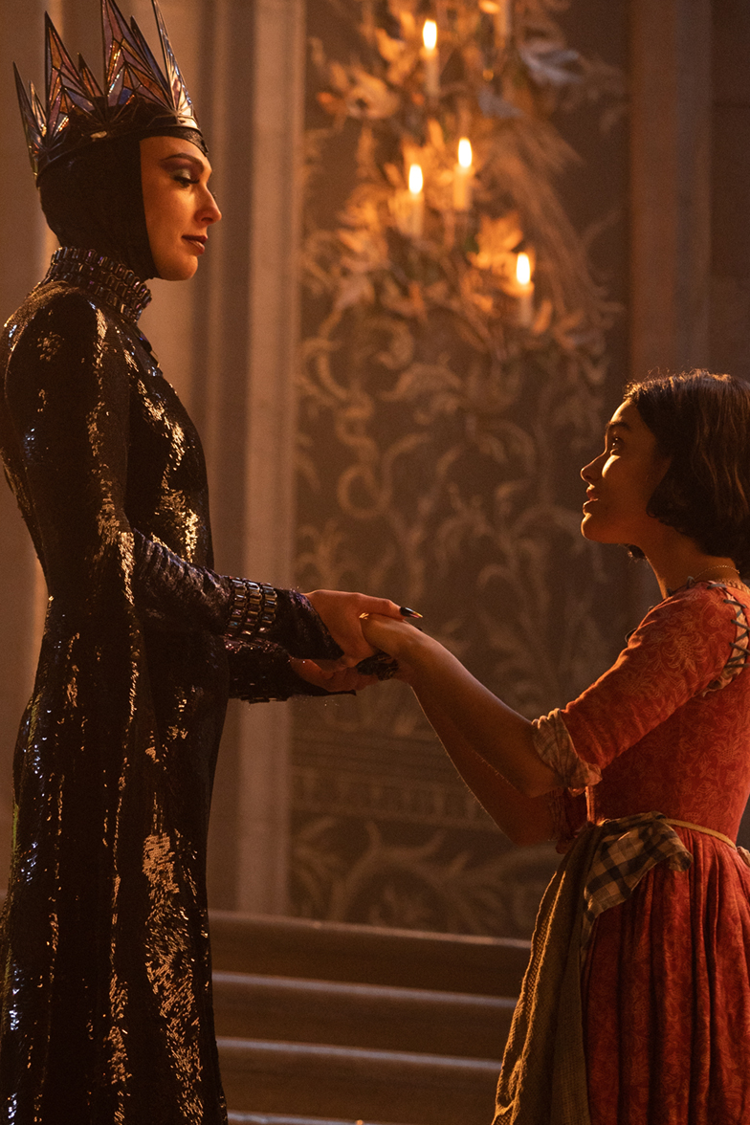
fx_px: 5000
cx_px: 261
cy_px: 859
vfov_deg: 12.8
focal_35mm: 160
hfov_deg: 8.6
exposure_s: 1/200
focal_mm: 98
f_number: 3.5
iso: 2500
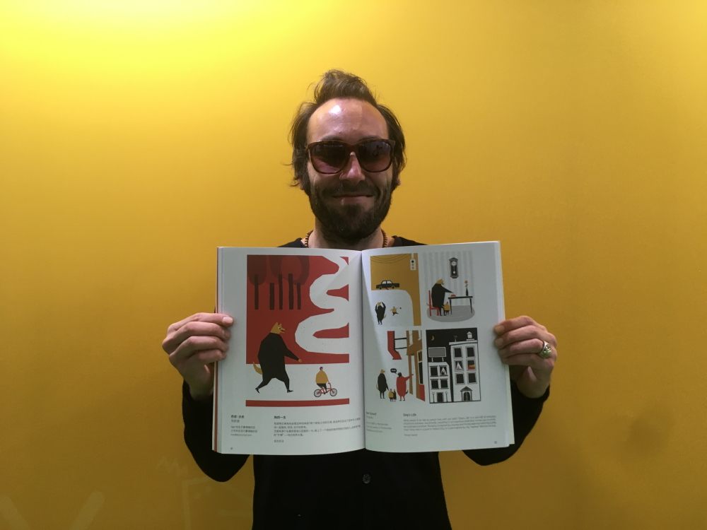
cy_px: 265
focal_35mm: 29
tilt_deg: +3.6
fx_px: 592
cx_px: 354
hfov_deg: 61.7
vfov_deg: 48.2
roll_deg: +0.8
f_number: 2.2
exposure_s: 1/33
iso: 40
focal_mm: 4.15
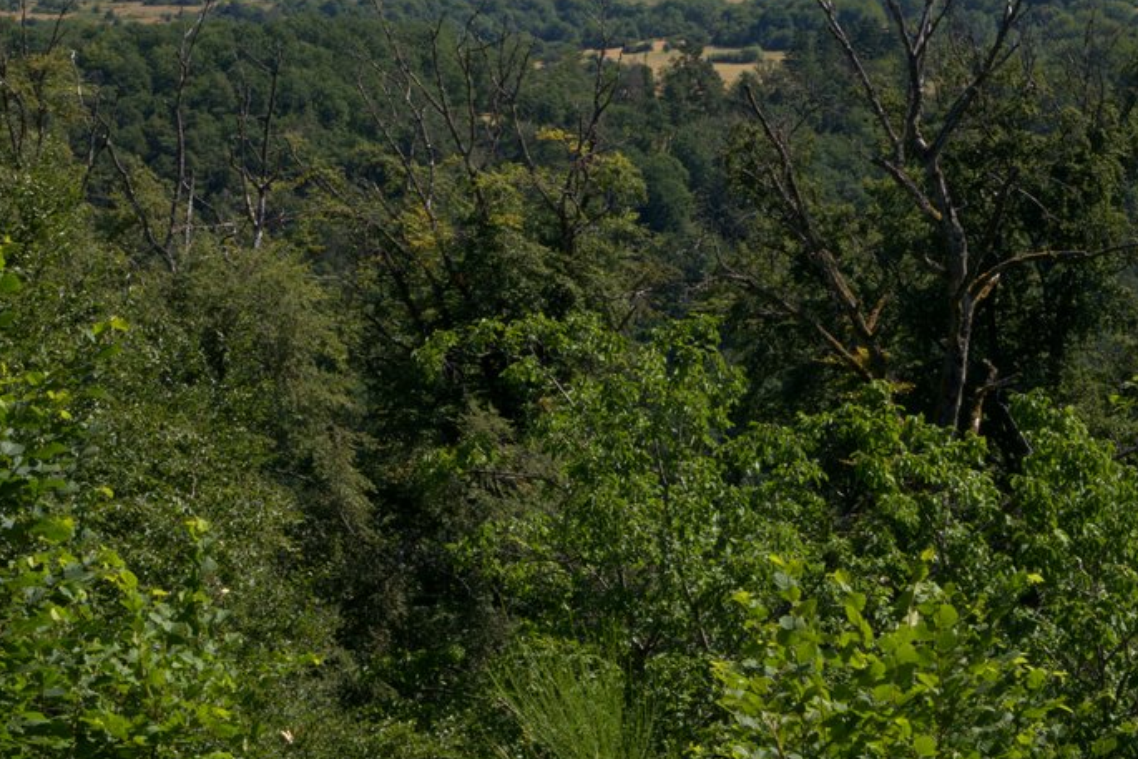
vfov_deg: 14.7
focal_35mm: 92
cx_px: 417
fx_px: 2909
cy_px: 73
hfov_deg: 22.1
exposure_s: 1/125
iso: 640
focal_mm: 35
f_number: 18
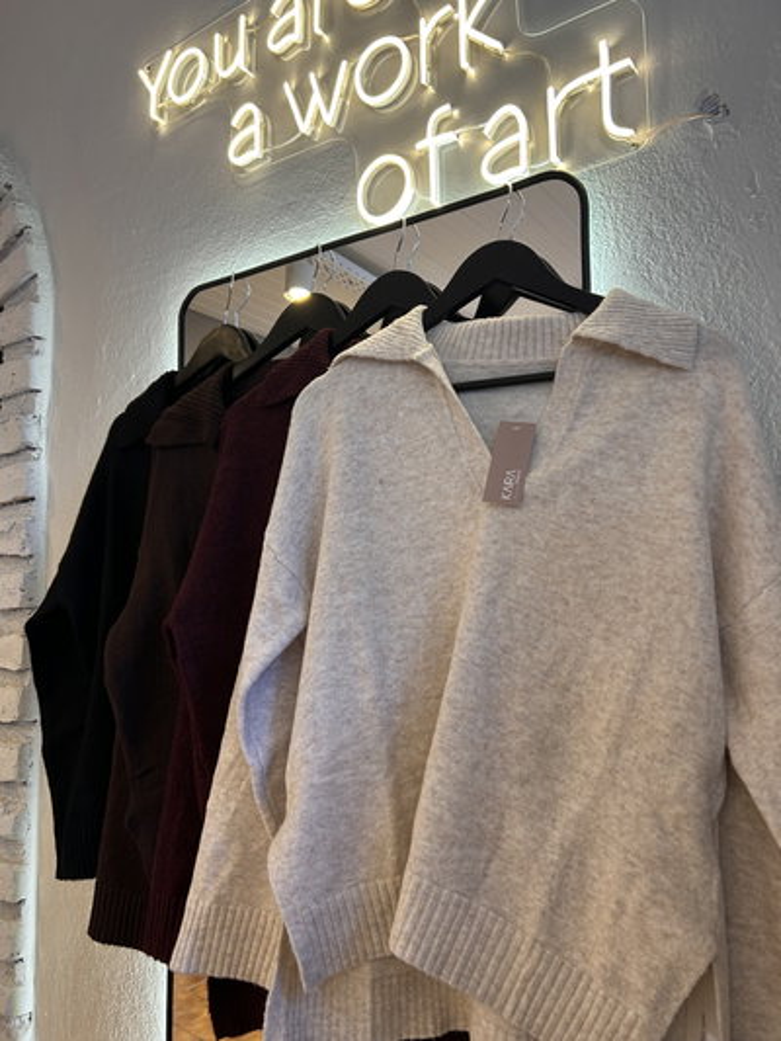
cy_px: 520
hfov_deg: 53.1
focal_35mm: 26
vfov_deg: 67.3
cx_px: 390
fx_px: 782
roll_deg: +0.4
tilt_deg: +4.3
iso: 125
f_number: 1.5
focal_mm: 5.7
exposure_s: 1/113
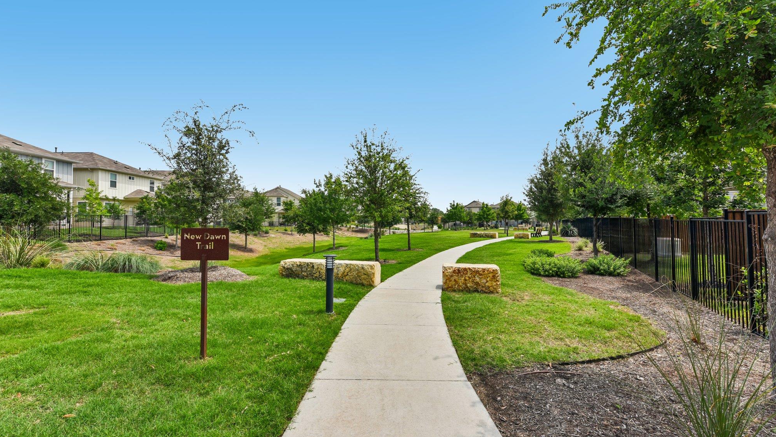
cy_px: 209
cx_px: 382
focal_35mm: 15
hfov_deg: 103.0
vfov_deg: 70.5
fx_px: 309
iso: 100
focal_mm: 14
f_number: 8
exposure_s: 1/500
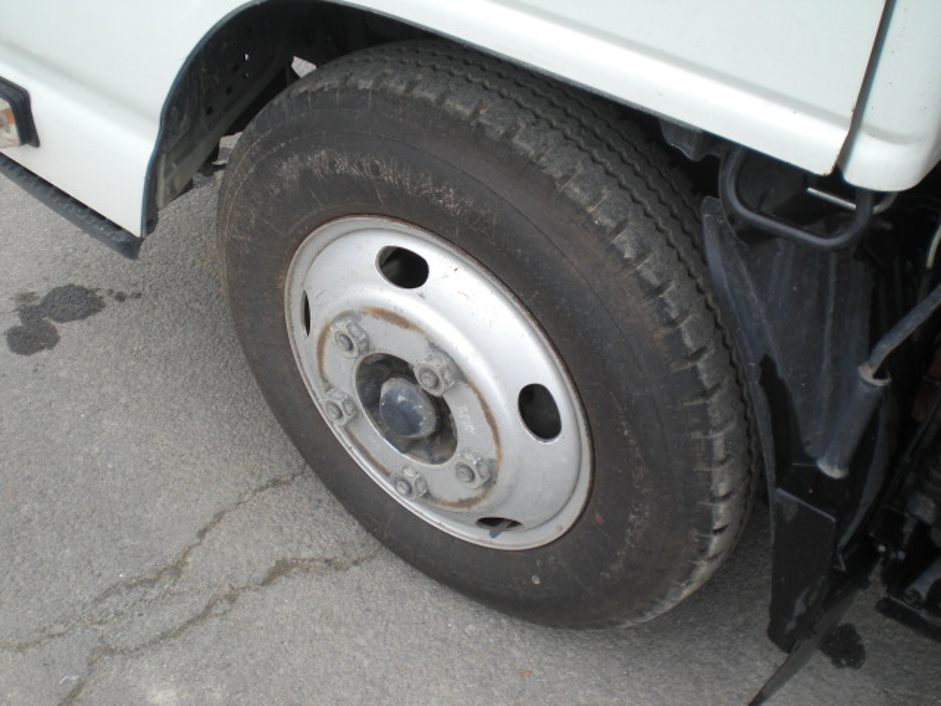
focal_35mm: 38
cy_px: 353
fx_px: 1033
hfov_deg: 49.0
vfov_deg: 37.7
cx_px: 470
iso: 64
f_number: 3.1
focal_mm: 6.3
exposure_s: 1/160
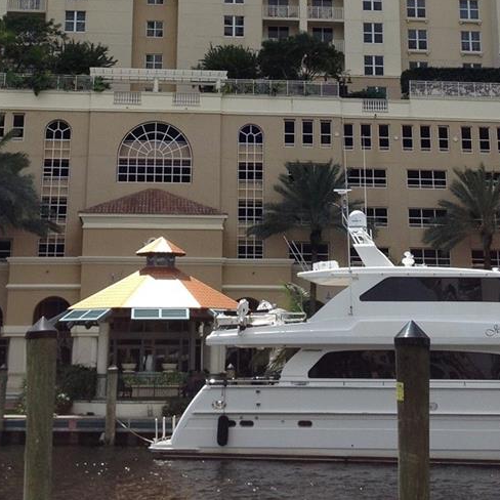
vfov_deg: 22.1
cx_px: 239
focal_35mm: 76
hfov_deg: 22.8
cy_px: 35
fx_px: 1242
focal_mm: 4.28
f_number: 2.4
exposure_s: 1/2123
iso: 50
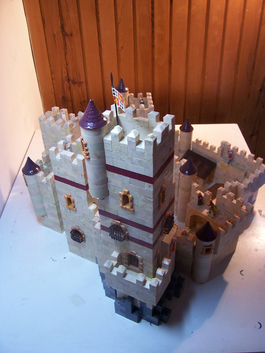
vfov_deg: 54.0
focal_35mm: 34
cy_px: 176
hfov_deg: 41.8
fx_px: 347
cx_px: 132
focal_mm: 5.6
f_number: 2.7
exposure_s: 1/30
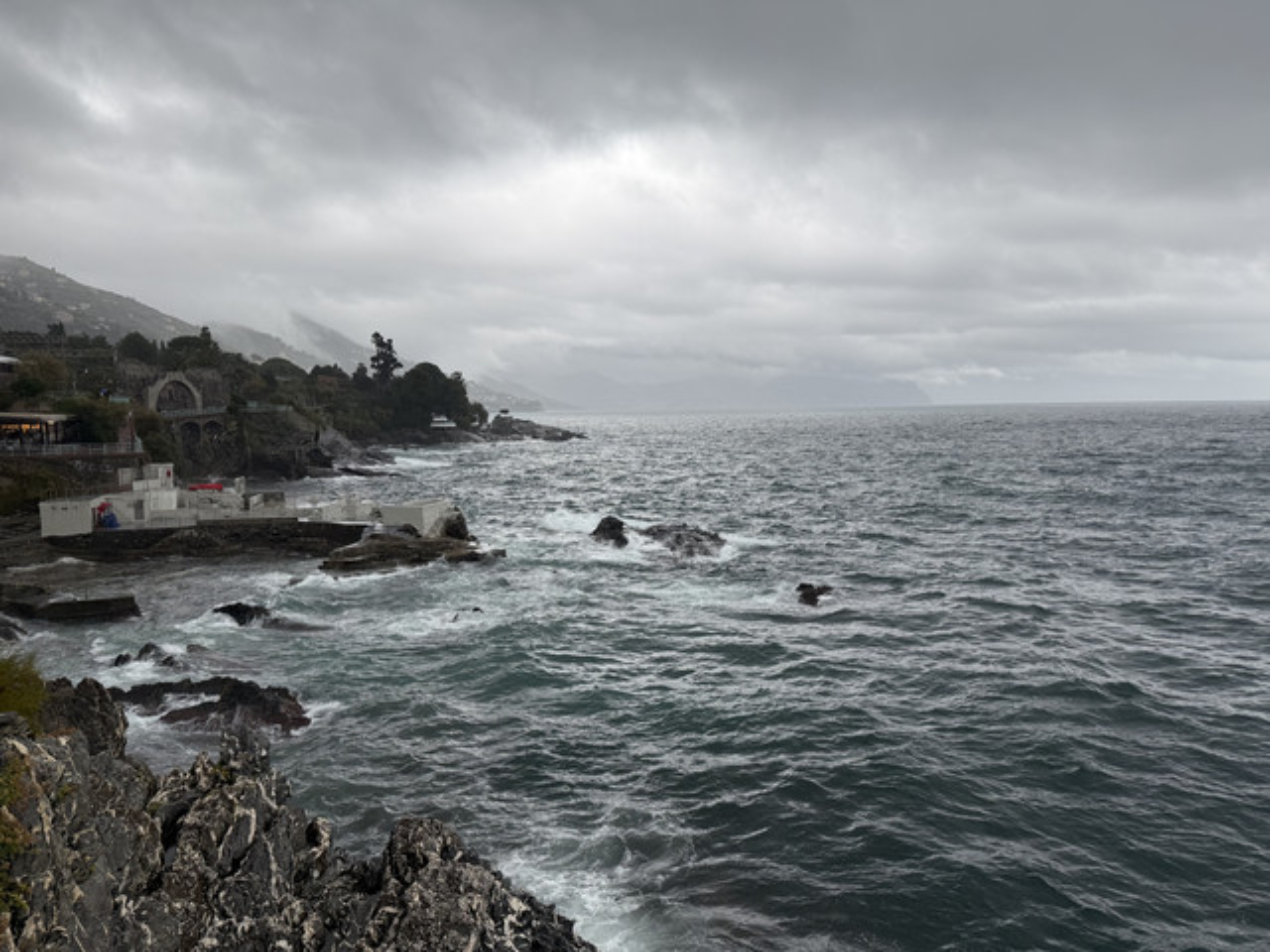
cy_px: 476
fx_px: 881
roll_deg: +1.0
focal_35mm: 24
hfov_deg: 71.6
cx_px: 635
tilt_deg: -4.3
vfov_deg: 56.8
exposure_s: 1/567
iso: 80
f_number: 1.78
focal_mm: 6.76
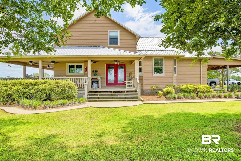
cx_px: 120
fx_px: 127
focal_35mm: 19
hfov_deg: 86.9
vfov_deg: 64.6
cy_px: 80
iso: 200
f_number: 11
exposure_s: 1/320
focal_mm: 19
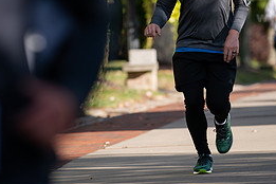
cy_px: 40
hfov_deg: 3.1
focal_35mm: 666
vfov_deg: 2.1
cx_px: 208
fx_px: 5106
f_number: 5
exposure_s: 1/800
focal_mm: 300
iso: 200
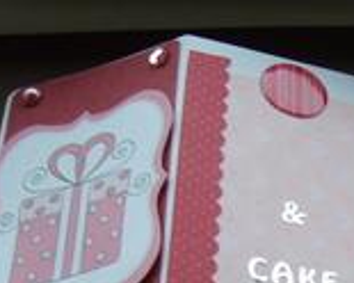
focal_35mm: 99
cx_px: 386
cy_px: 345
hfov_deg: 18.6
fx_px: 1037
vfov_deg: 15.0
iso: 73
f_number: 2.8
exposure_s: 1/30
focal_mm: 5.8
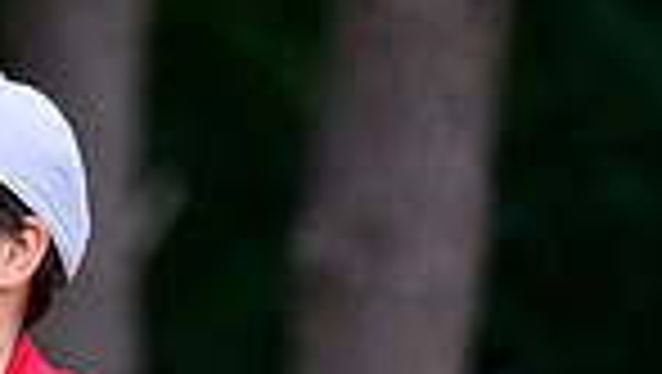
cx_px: -536
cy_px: 678
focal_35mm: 1649
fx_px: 28972
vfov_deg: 0.7
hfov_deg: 1.3
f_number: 5.6
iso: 1250
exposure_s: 1/1250
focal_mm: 400
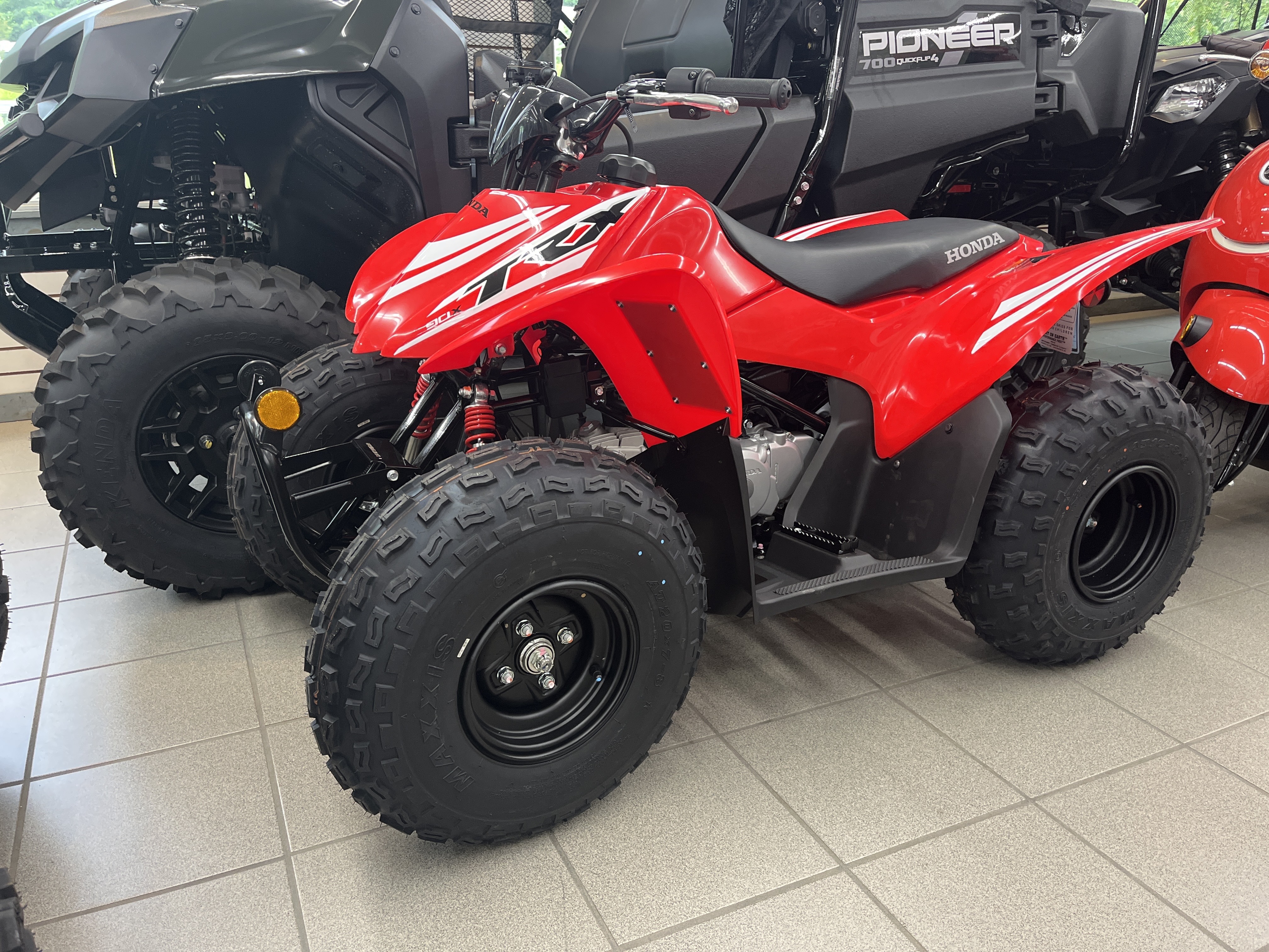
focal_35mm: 26
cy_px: 476
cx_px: 634
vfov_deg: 53.1
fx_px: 953
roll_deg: -0.3
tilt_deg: -19.6
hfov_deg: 67.3
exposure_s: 1/60
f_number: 1.6
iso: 200
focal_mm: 5.1
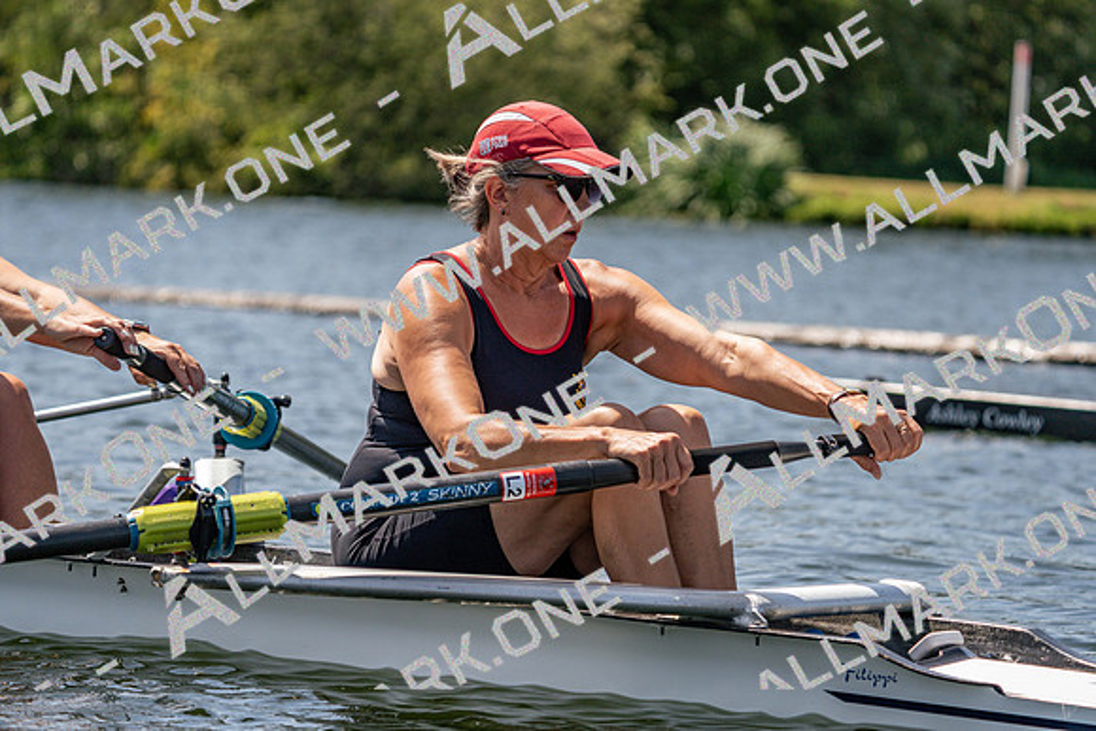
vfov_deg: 6.9
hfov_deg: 10.3
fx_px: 6090
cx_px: 548
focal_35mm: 200
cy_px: 366
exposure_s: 1/2000
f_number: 5.6
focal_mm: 200
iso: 250
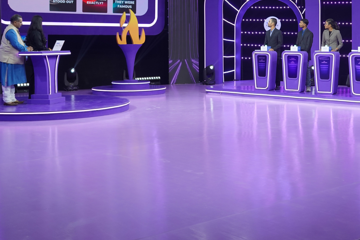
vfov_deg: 24.3
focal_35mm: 55
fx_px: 550
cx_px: 257
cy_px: 50
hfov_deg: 35.7
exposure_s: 1/125
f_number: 5
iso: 1250
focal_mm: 31
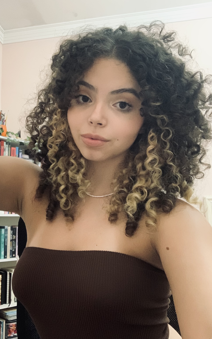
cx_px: 92
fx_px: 314
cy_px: 169
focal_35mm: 34
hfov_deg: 37.2
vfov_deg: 56.7
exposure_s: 1/24
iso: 500
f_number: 2.2
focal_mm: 2.87
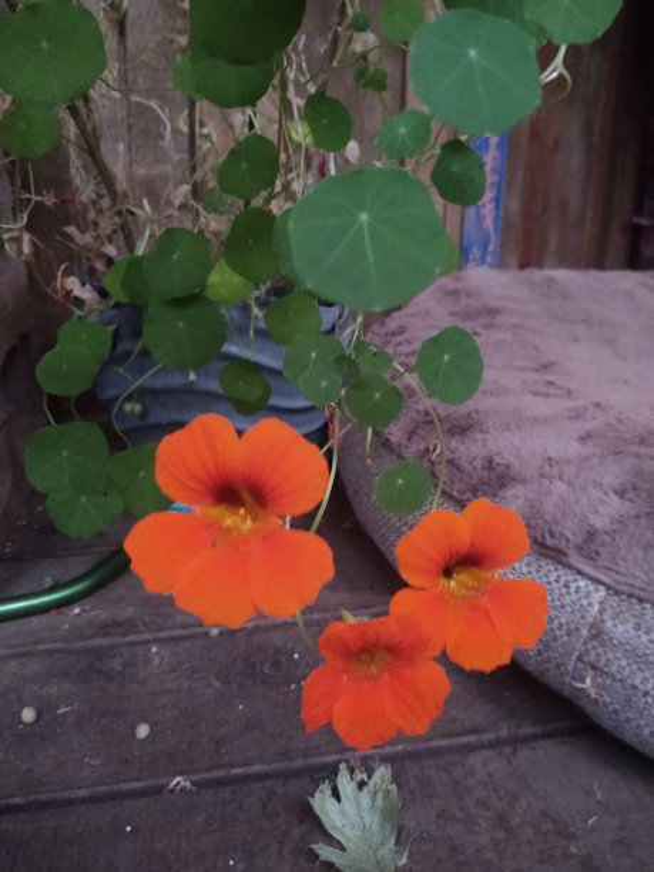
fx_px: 680
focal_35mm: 27
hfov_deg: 51.4
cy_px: 436
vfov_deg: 65.3
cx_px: 327
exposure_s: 1/14
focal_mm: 4.75
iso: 2208
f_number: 1.7
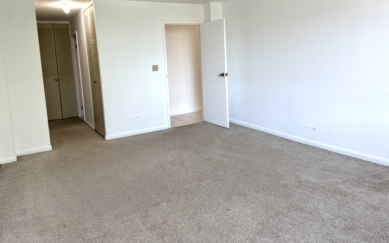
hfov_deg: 68.4
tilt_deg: -7.1
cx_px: 200
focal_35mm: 27
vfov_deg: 45.6
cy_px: 89
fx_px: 286
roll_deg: +2.3
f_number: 1.78
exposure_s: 1/120
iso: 100
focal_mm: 6.76
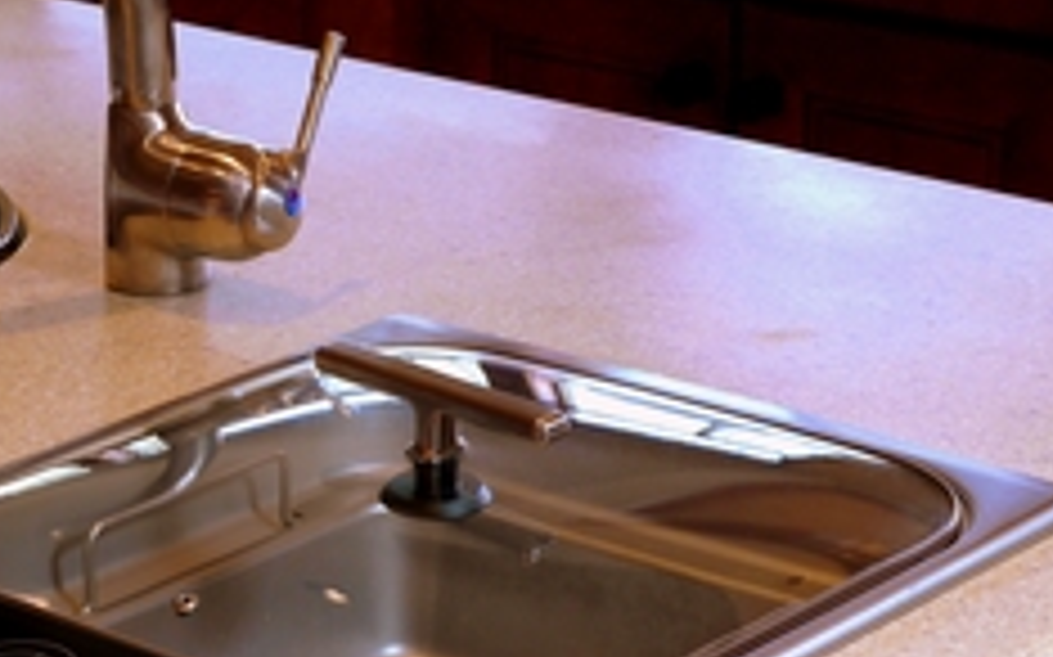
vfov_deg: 10.0
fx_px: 3729
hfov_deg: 15.8
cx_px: 70
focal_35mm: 130
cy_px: 682
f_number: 4.5
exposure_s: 1/30
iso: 200
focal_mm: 25
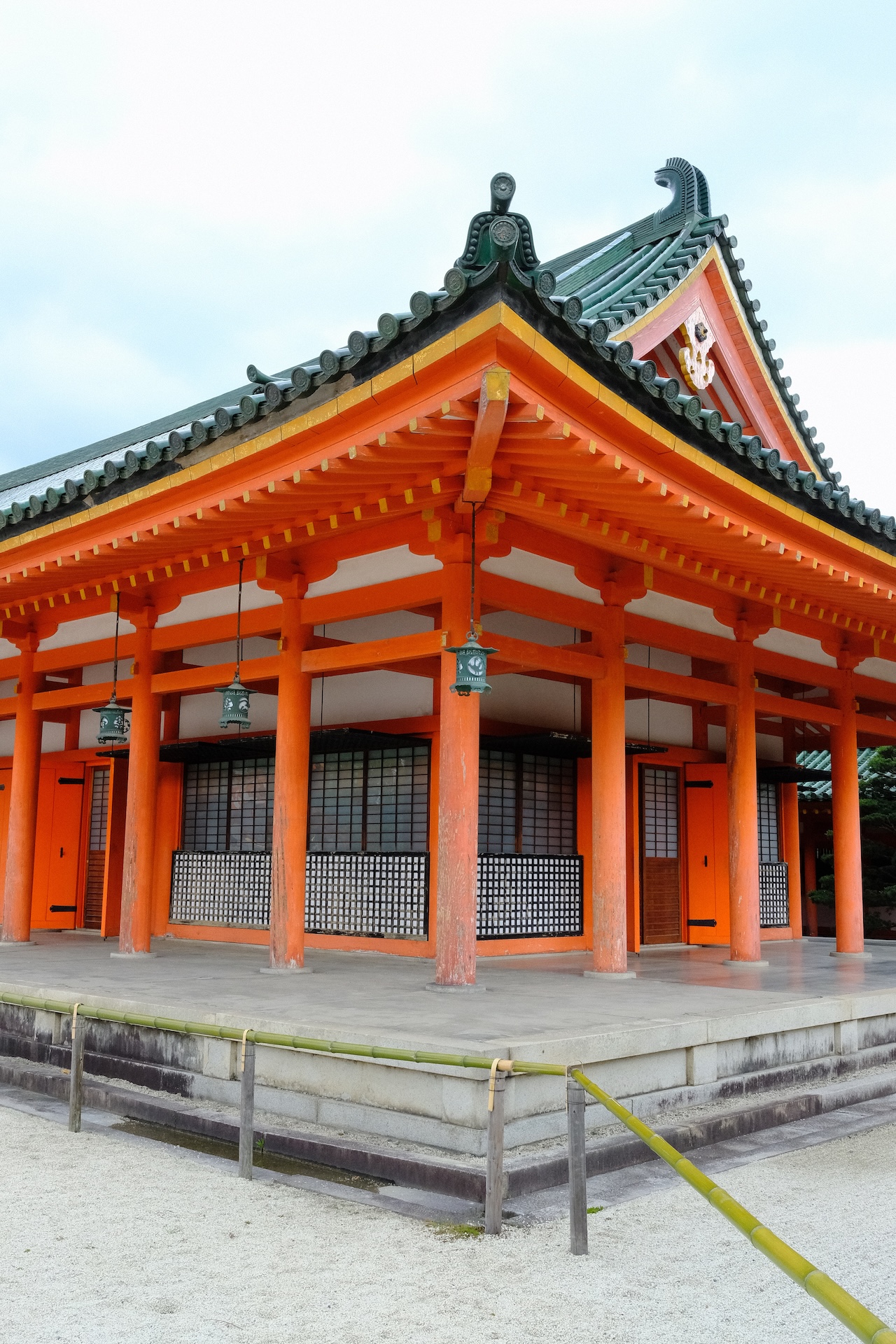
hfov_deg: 37.9
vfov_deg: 54.4
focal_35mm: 35
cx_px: 448
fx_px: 1307
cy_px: 672
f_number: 10
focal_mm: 23
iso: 1600
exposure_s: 1/125
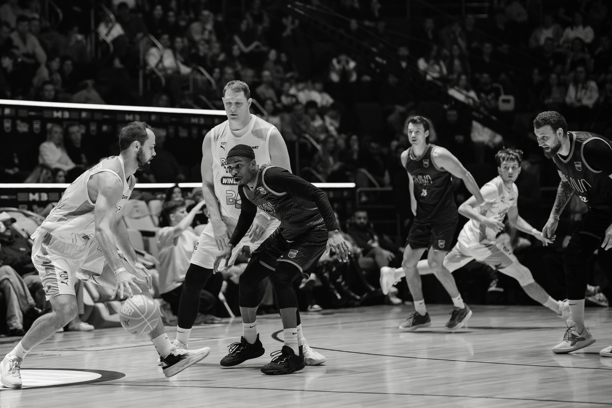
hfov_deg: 16.0
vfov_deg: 10.7
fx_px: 2176
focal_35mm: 128
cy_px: 180
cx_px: 178
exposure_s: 1/500
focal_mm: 85
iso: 400
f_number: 1.8
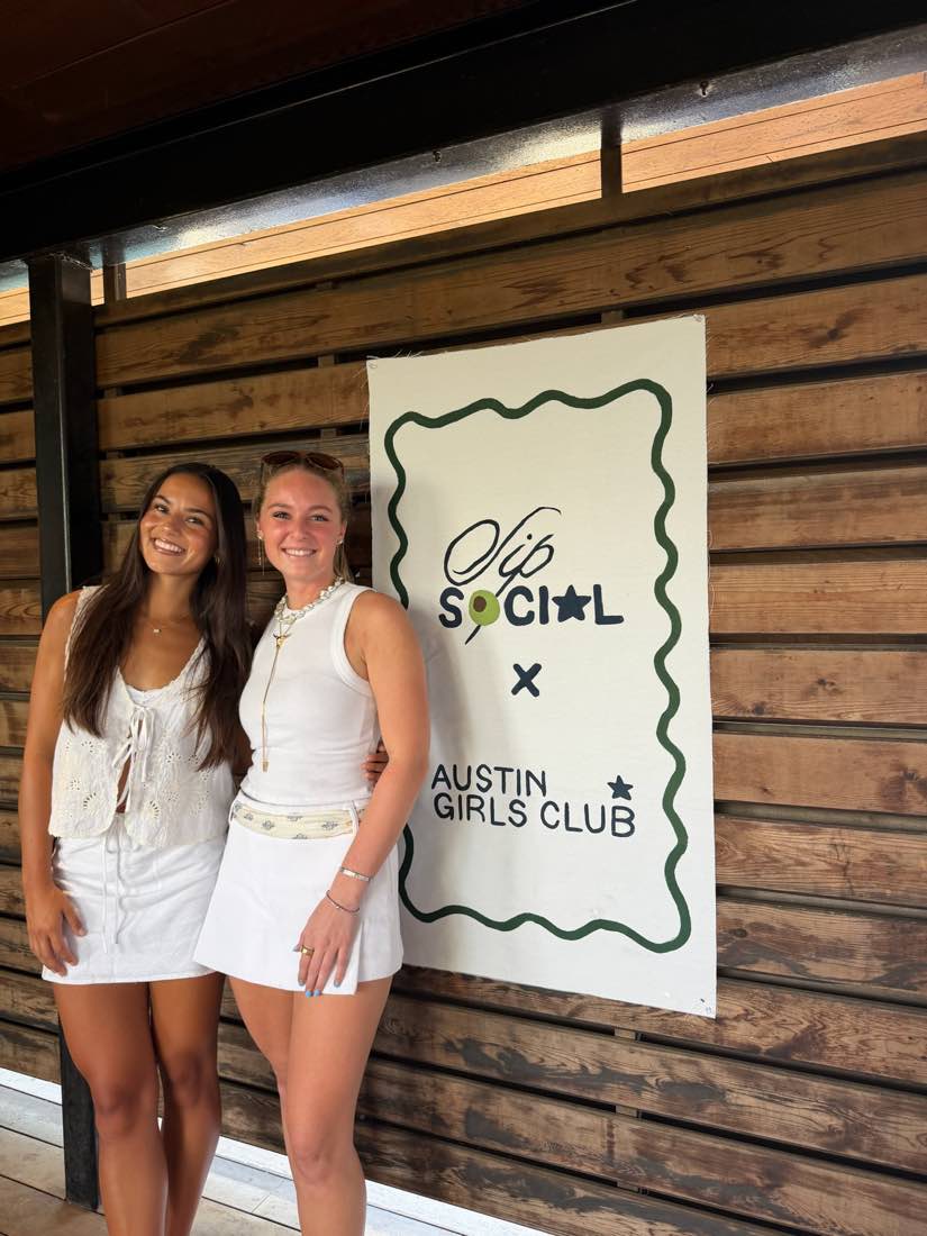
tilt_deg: -0.5
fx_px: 857
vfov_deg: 71.6
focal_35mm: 24
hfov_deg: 56.8
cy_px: 618
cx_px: 464
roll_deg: +4.1
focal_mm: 6.76
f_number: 1.78
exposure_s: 1/60
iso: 160
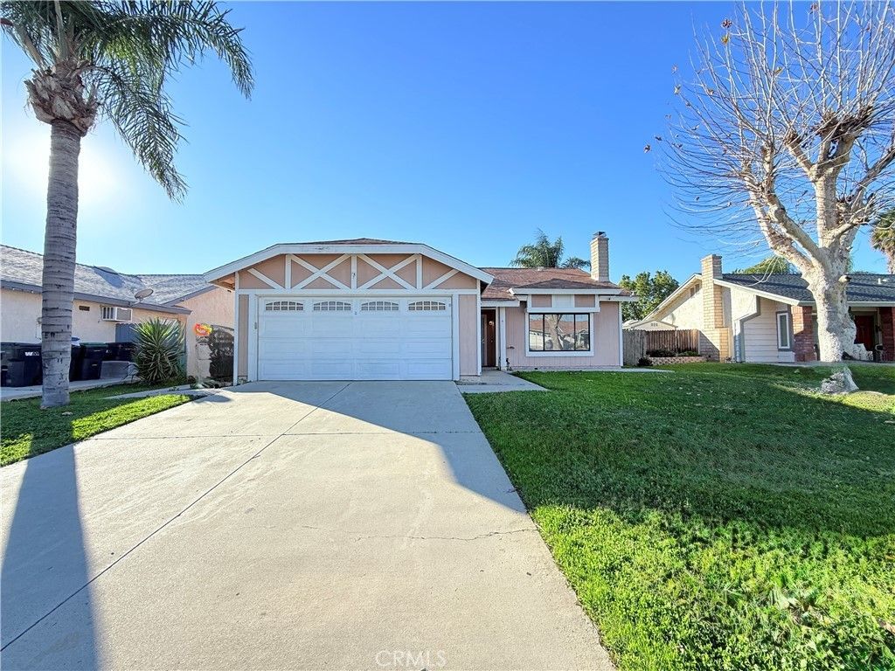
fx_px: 362
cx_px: 448
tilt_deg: +1.8
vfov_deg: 85.7
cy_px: 336
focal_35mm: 14
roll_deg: +0.9
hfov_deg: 102.1
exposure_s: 1/321
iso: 64
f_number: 2.2
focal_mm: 2.22
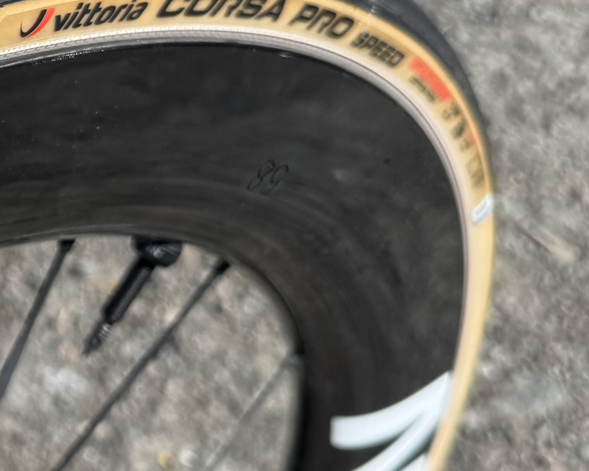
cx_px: -284
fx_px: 1586
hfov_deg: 18.7
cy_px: 124
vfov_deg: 16.8
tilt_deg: -50.7
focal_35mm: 91
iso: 80
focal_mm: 6.76
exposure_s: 1/3802
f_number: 1.78
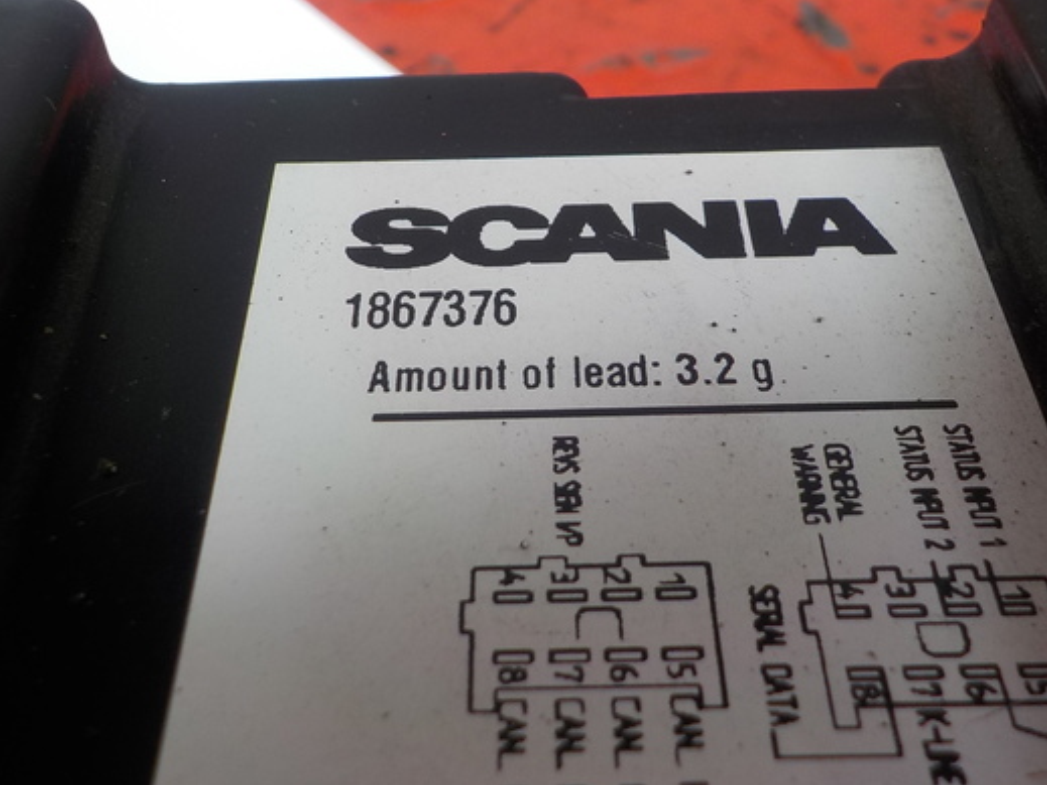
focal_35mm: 37
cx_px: 533
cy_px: 353
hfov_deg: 50.1
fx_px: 1119
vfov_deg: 38.6
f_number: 3.3
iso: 125
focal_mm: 4.1
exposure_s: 1/50
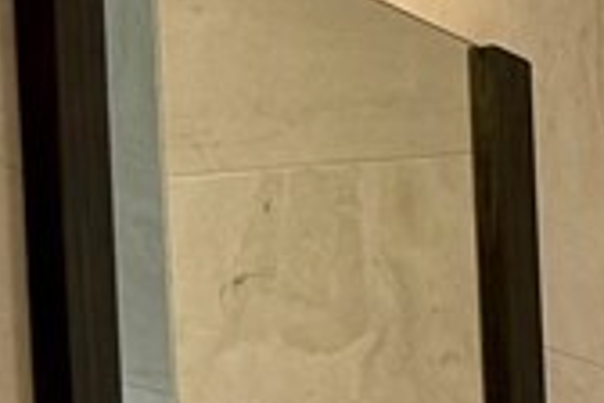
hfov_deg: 8.0
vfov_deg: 5.3
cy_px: 1464
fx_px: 3993
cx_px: 1485
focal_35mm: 238
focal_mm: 6.76
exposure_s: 1/240
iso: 125
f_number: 1.78
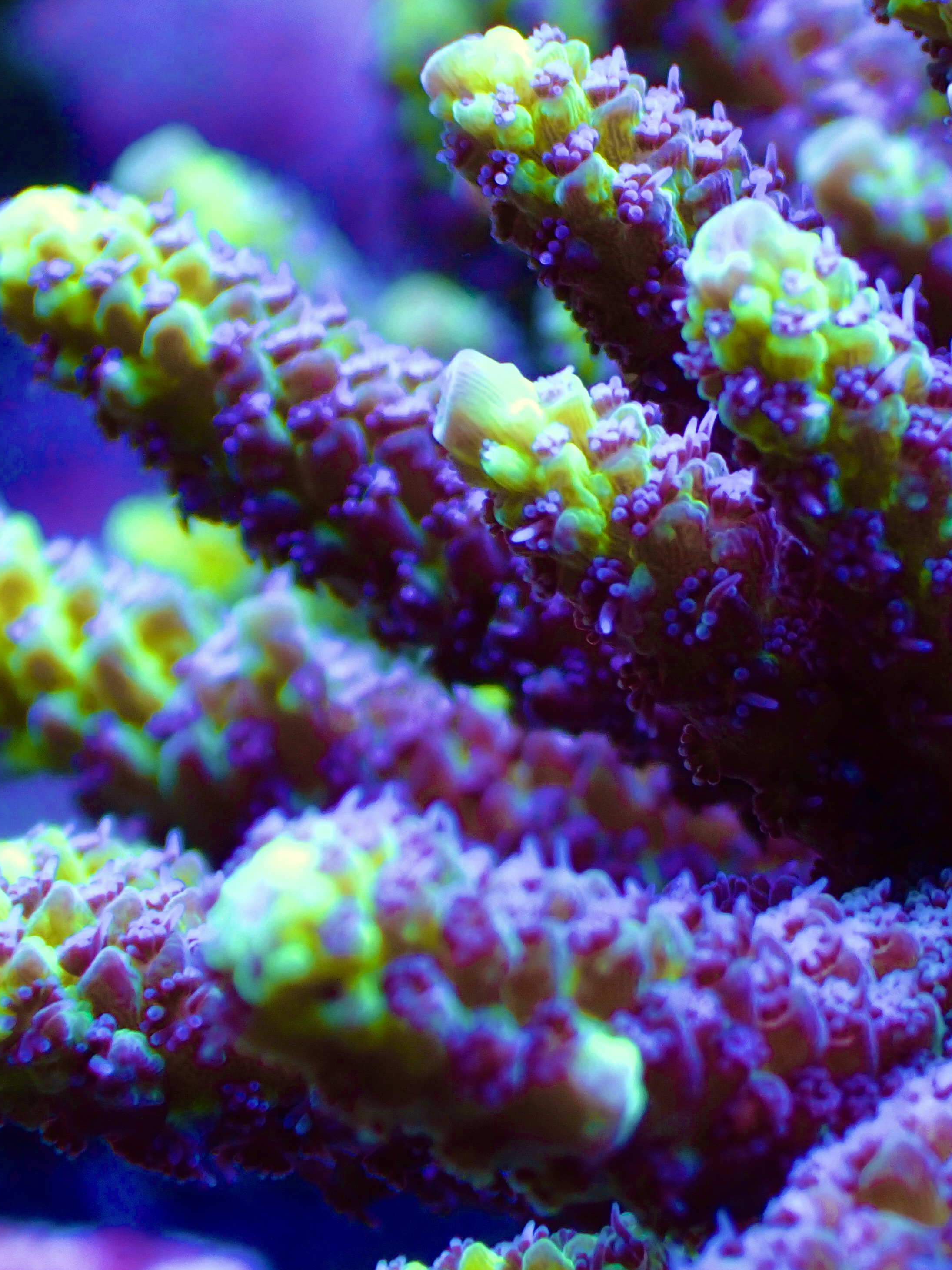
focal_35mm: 137
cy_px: 652
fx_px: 5024
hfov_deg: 10.8
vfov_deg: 14.4
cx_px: 635
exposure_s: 1/50
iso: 200
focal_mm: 18
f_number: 4.9
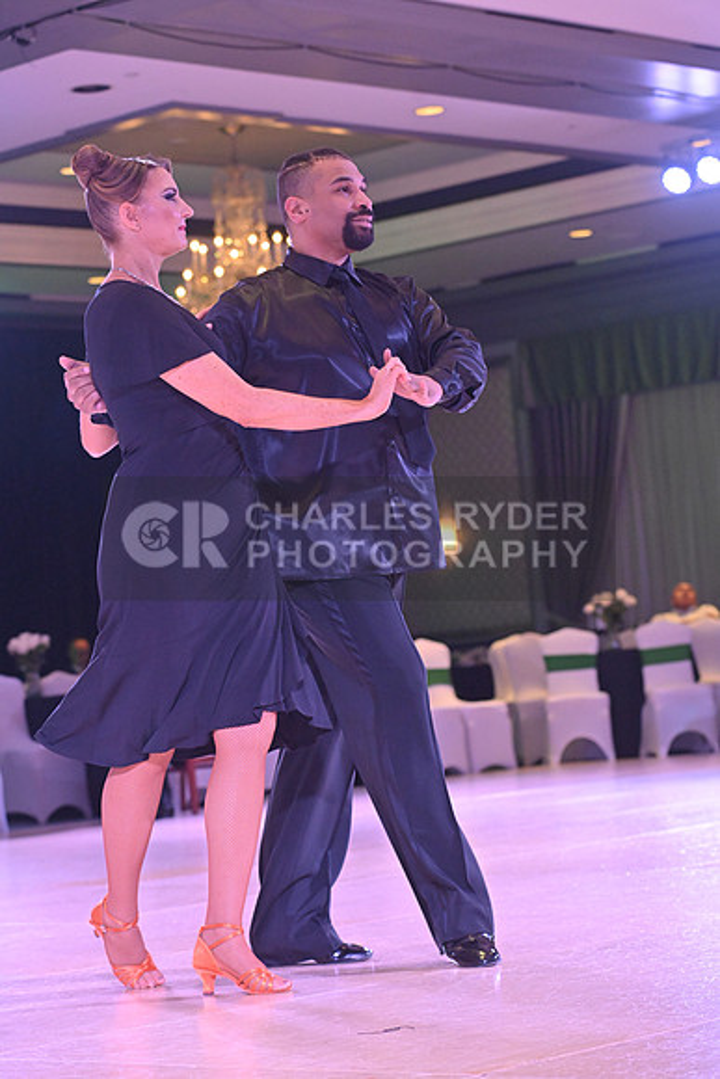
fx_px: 2938
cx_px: 360
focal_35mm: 98
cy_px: 540
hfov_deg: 14.0
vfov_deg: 20.8
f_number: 5.6
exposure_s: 1/400
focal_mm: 98
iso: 5000
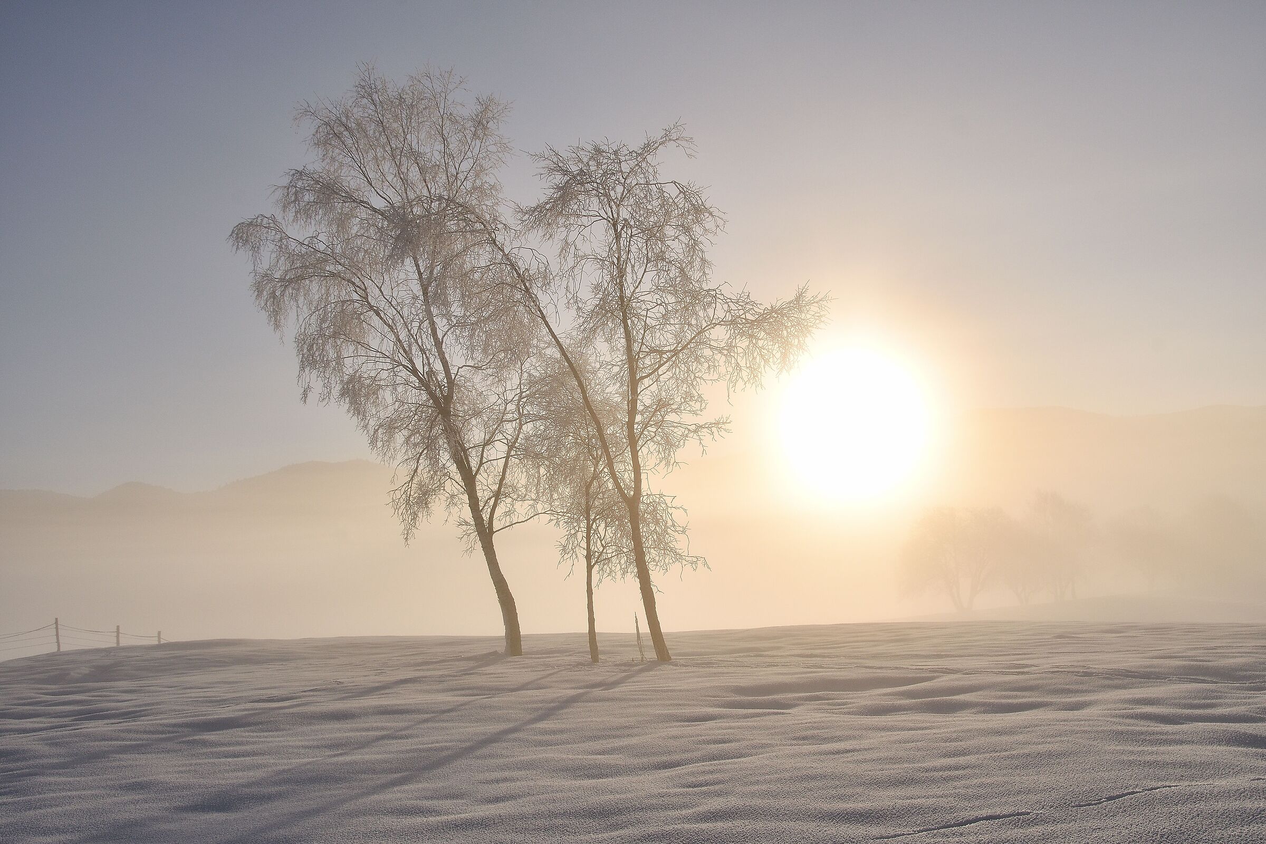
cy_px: 422
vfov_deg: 34.2
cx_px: 633
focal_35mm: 39
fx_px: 1371
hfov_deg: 49.6
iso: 200
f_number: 10
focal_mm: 26
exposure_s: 1/1600
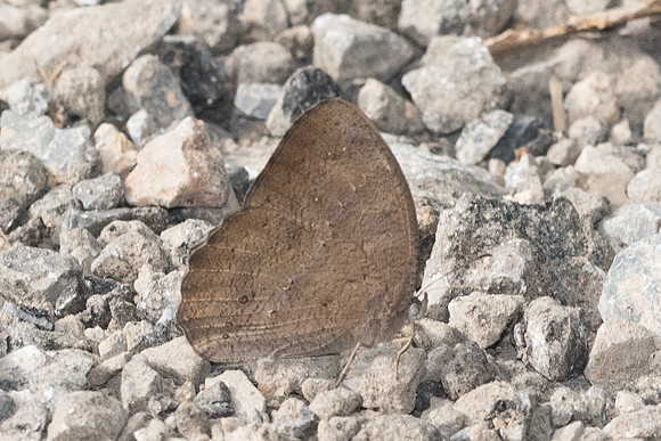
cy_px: 268
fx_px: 19772
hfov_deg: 1.9
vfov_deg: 1.3
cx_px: 364
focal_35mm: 1077
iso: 800
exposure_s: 1/250
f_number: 7.1
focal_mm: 150
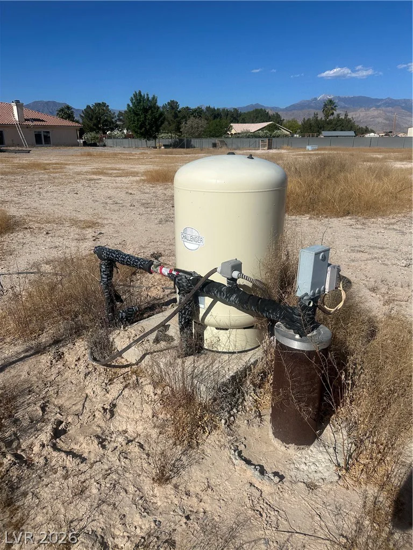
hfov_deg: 56.8
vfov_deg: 71.6
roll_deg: +0.7
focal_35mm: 24
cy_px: 275
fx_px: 382
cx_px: 206
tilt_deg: -16.7
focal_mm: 6.86
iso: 80
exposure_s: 1/10753
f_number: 1.78
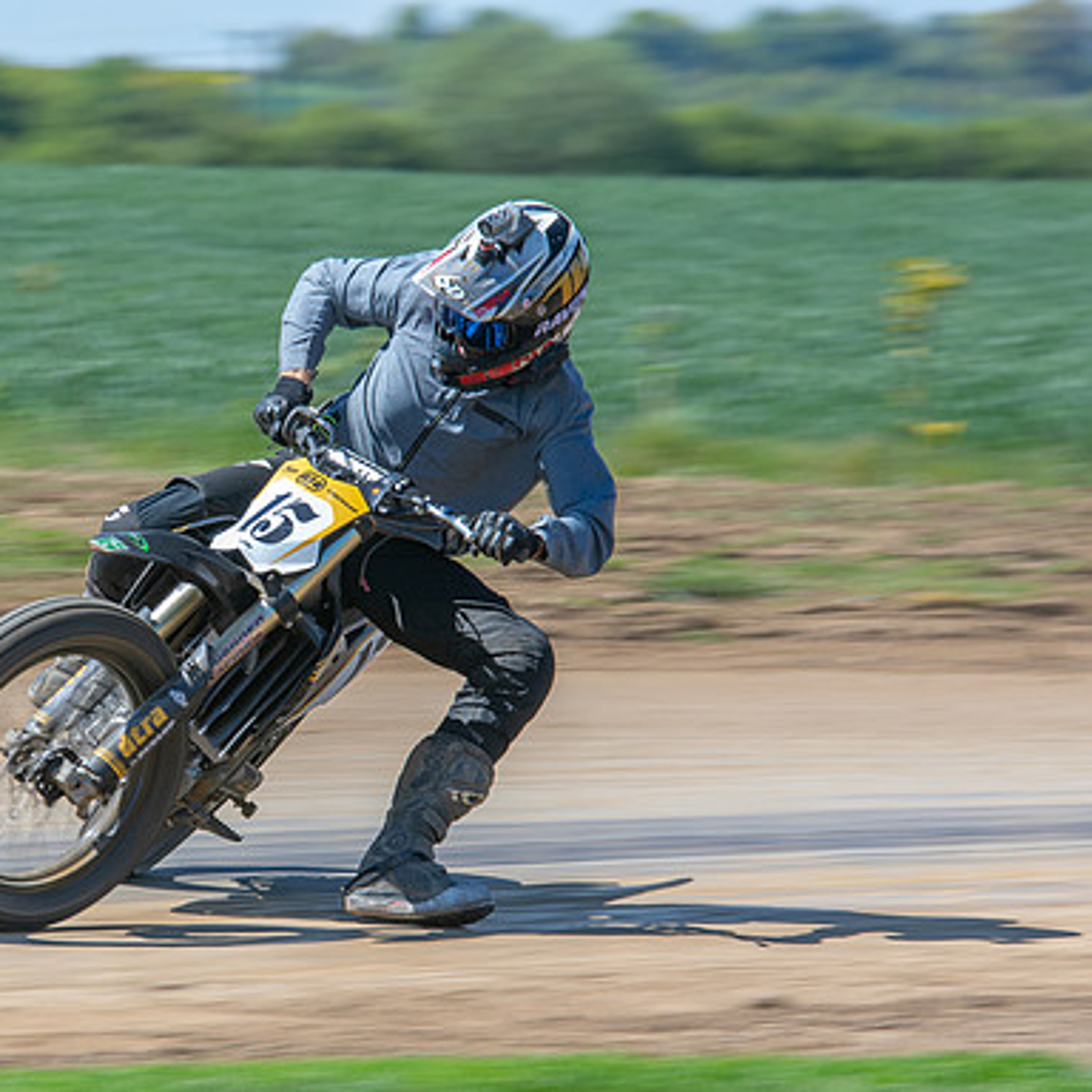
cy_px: 672
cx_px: 145
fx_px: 16917
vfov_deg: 3.7
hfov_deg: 3.7
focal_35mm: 474
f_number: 8
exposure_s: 1/160
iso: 200
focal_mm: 200
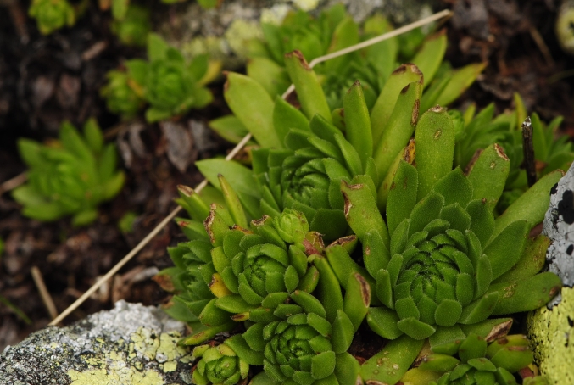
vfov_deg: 9.1
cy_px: 181
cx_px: 292
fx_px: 2405
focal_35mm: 151
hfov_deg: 13.6
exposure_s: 1/200
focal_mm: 85
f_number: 8
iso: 200
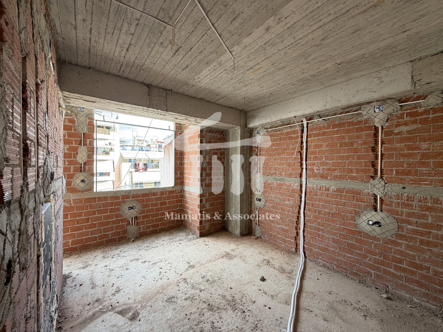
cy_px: 166
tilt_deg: +0.3
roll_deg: -0.4
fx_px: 179
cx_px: 222
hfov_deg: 102.1
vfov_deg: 85.7
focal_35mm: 14
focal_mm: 2.22
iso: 64
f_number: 2.2
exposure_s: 1/121
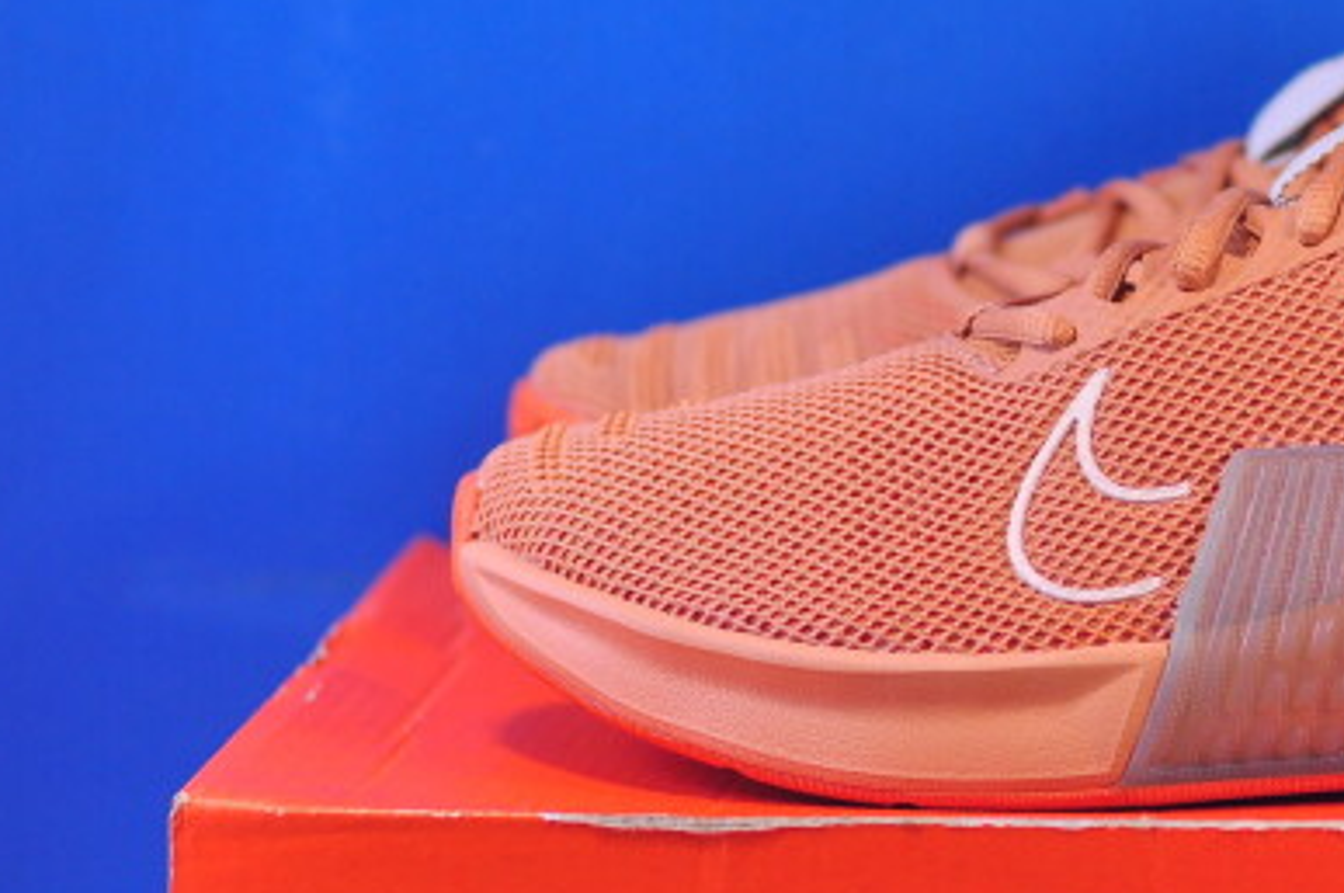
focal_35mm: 155
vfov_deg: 8.8
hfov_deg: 13.1
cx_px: 1344
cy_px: 137
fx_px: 5779
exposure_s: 1/250
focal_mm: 50
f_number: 2.8
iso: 250
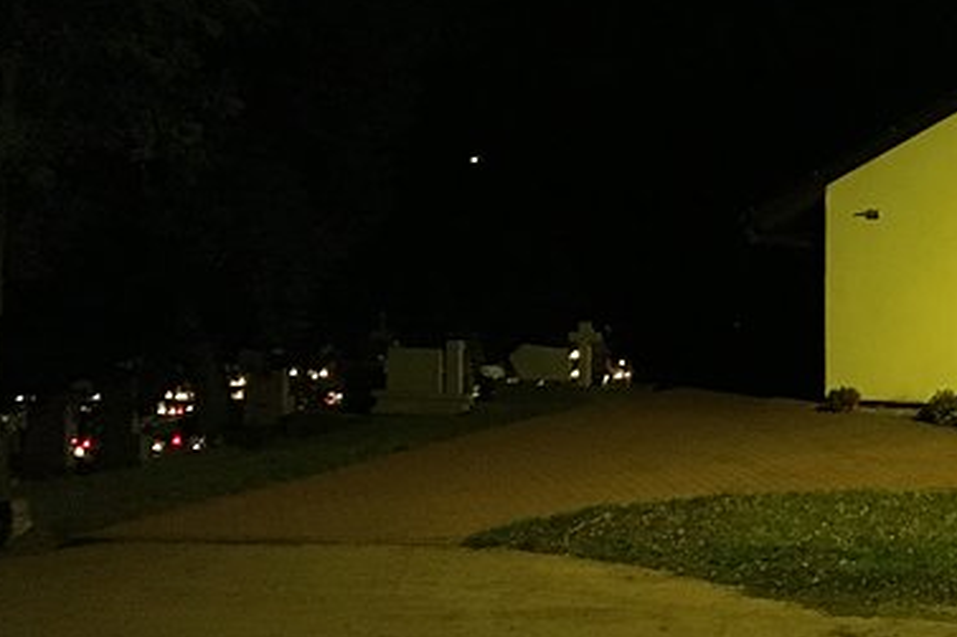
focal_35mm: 72
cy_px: 133
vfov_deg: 18.7
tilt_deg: +2.1
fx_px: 1913
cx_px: 1043
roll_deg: -0.1
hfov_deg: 26.0
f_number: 2.2
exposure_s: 1/17
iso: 800
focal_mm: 4.15
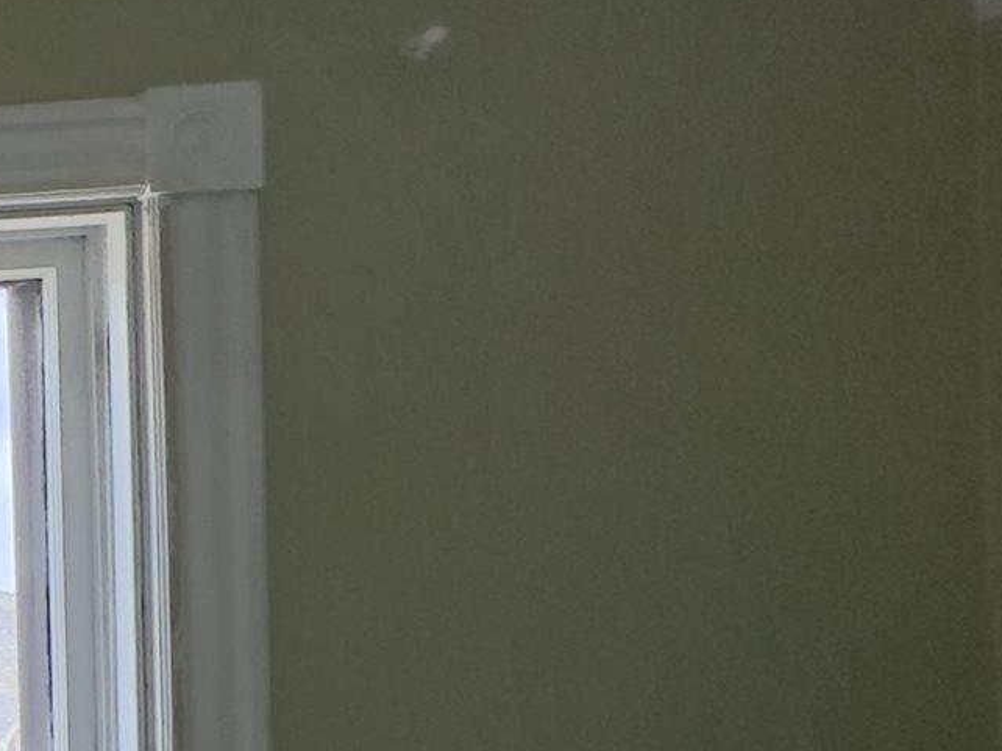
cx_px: -1347
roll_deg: +1.1
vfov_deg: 20.2
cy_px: 952
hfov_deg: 15.7
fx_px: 1939
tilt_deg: +1.5
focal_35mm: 67
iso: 40
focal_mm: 2.22
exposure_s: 1/228
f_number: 2.2
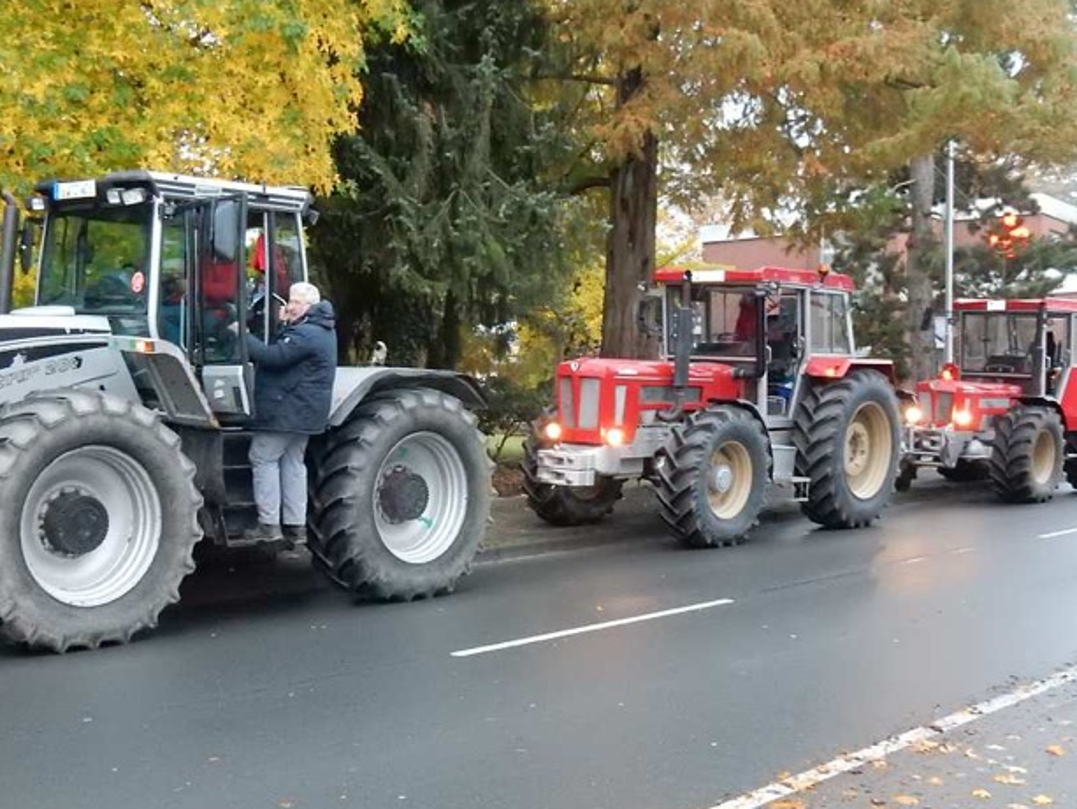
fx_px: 1463
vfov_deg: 30.8
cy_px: 470
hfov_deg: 40.3
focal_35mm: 47
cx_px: 464
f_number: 4
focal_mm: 6.4
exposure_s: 1/30
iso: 1600
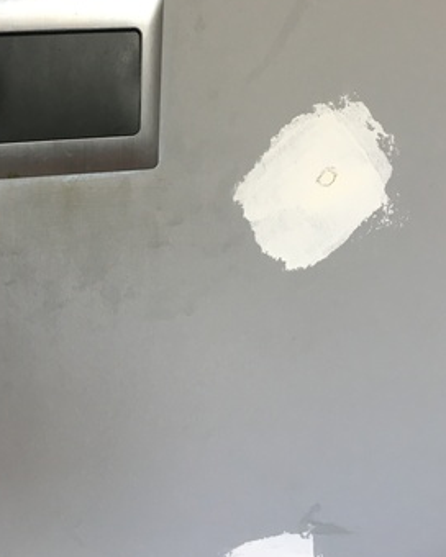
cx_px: 141
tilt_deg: -25.1
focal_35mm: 50
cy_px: 152
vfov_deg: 36.6
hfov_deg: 30.0
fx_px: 825
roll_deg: -0.9
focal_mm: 4.15
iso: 80
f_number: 2.2
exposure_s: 1/33
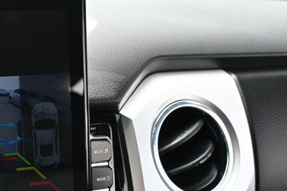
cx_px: -29
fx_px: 508
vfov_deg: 20.8
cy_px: 181
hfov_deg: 28.6
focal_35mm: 64
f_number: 4
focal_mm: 18.5
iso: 280
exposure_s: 1/250
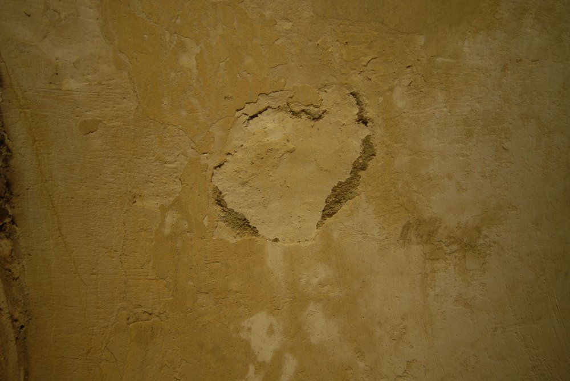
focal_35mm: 21
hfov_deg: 81.1
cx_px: 285
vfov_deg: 59.6
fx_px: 333
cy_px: 190
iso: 200
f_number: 3.2
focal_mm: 14
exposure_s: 1/40
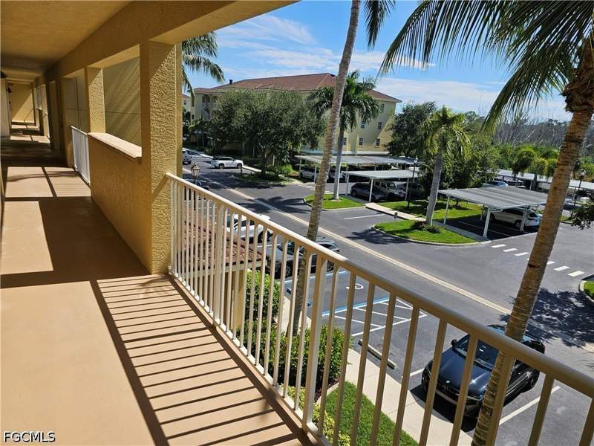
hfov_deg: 73.9
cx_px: 297
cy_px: 223
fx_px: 395
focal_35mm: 23
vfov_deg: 58.9
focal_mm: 6.3
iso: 10
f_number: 1.7
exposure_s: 1/814
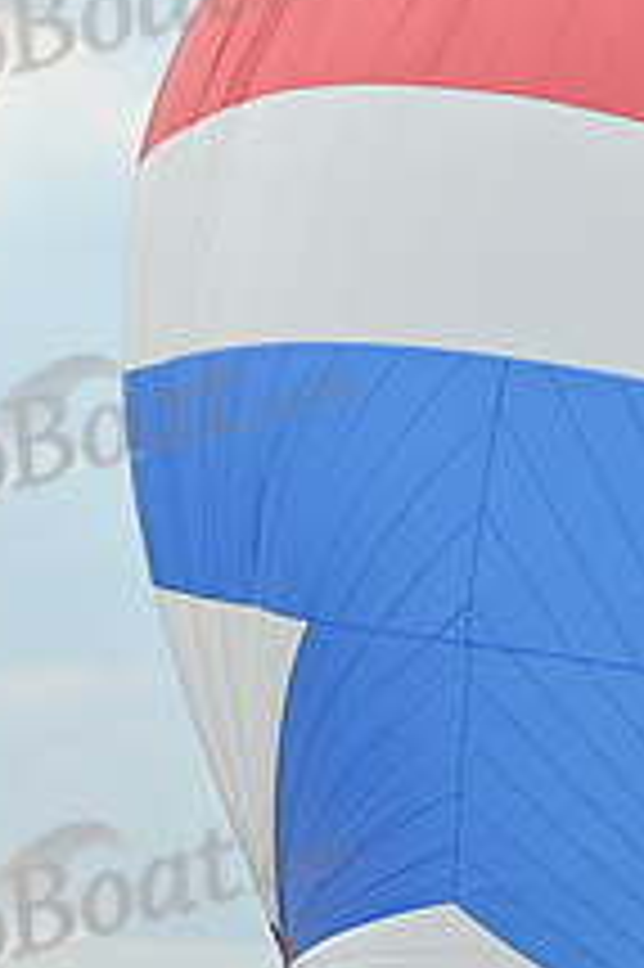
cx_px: 592
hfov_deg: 5.9
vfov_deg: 8.9
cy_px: 621
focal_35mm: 232
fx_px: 6235
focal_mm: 86
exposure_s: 1/1600
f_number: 7.1
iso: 320
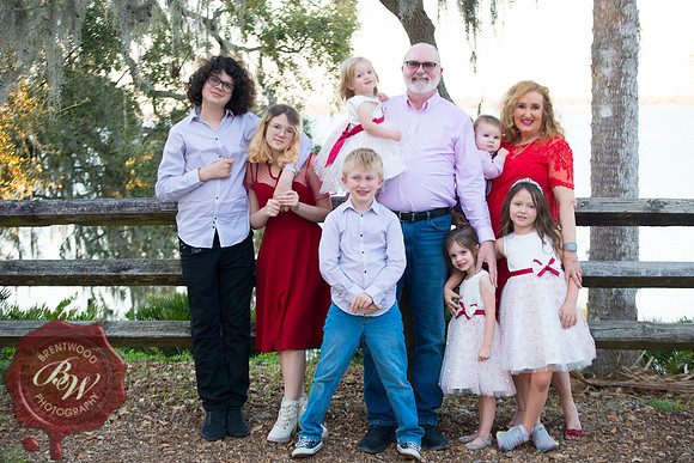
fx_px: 1350
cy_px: 232
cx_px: 347
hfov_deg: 28.8
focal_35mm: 70
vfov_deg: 19.5
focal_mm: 70
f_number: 3.5
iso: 200
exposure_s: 1/125
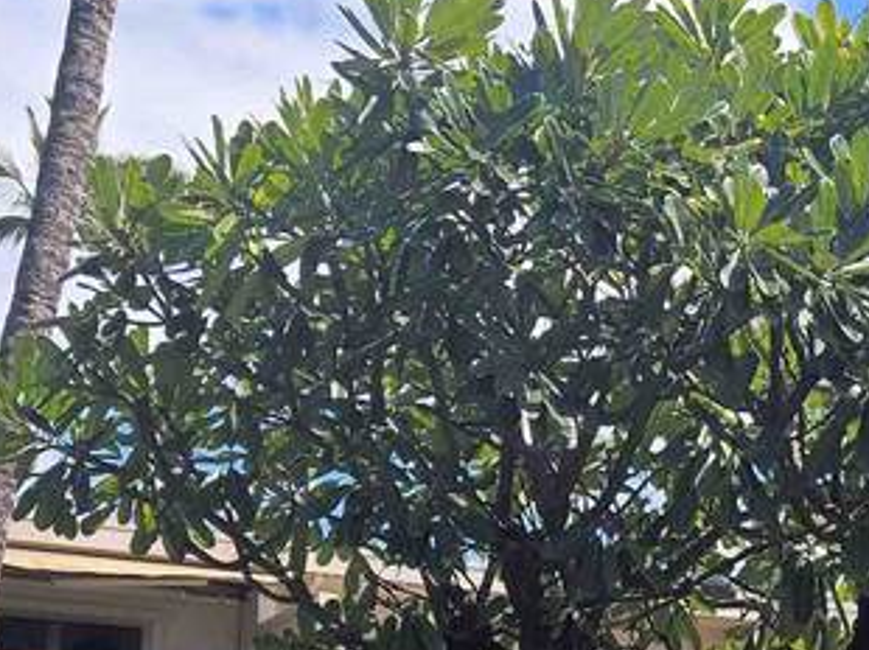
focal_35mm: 95
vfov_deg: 15.1
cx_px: 925
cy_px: 720
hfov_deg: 19.9
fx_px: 2383
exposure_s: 1/1384
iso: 25
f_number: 1.8
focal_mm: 5.4
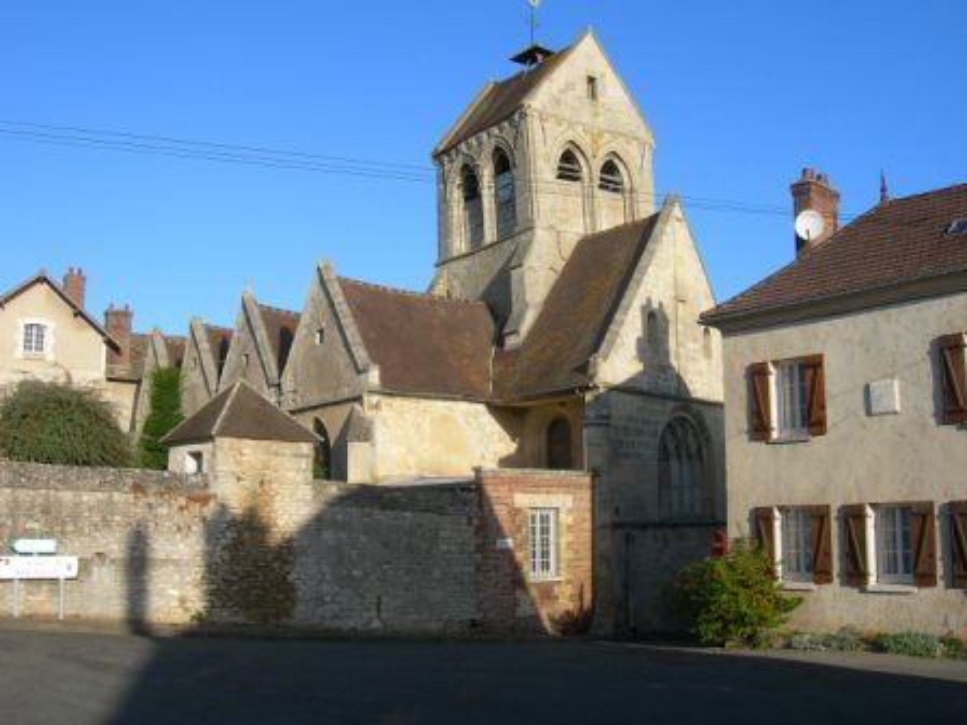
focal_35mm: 38
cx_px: 484
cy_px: 362
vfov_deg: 37.7
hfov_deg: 49.0
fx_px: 1062
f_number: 4.8
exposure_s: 1/332
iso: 50
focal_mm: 7.8
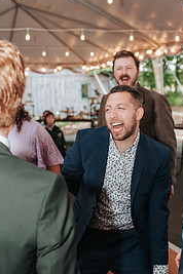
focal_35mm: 59
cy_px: 135
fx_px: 450
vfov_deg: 33.9
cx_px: 130
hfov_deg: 22.8
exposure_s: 1/200
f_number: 2.8
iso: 1000
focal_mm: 35
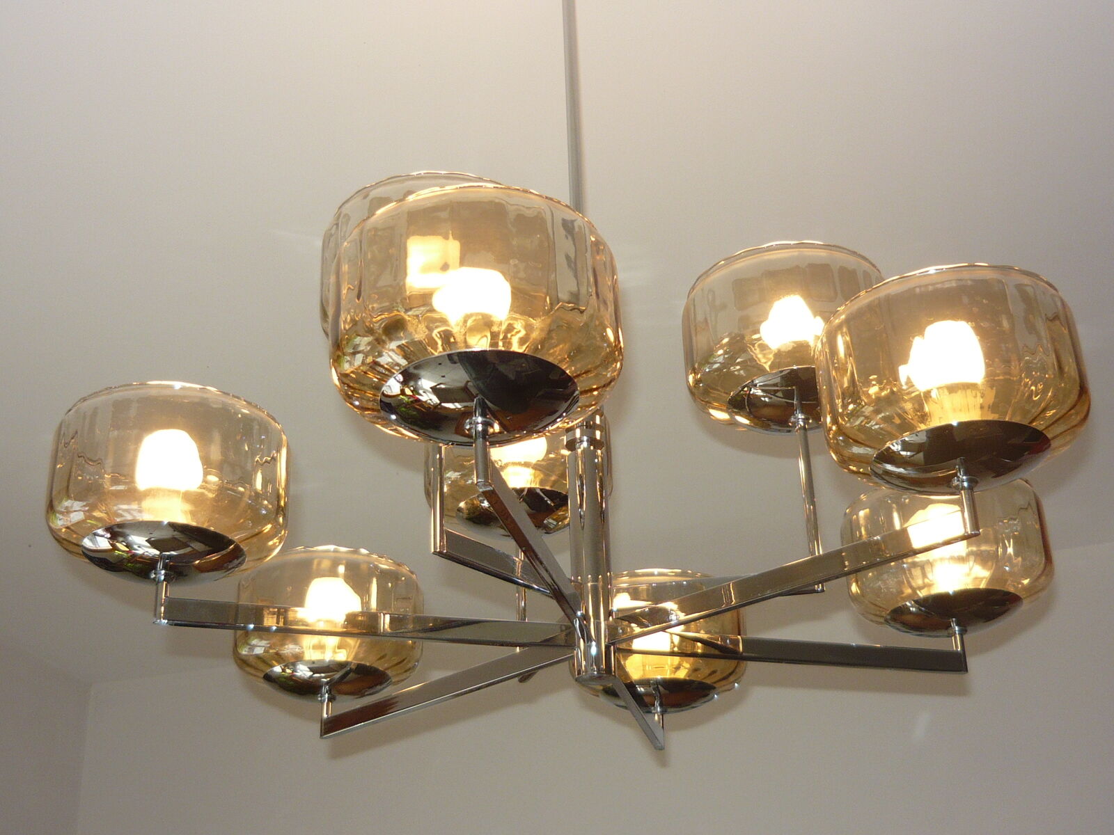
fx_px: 1448
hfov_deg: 42.1
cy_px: 418
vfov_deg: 32.2
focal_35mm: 45
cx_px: 557
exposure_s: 1/160
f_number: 2.8
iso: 100
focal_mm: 5.5
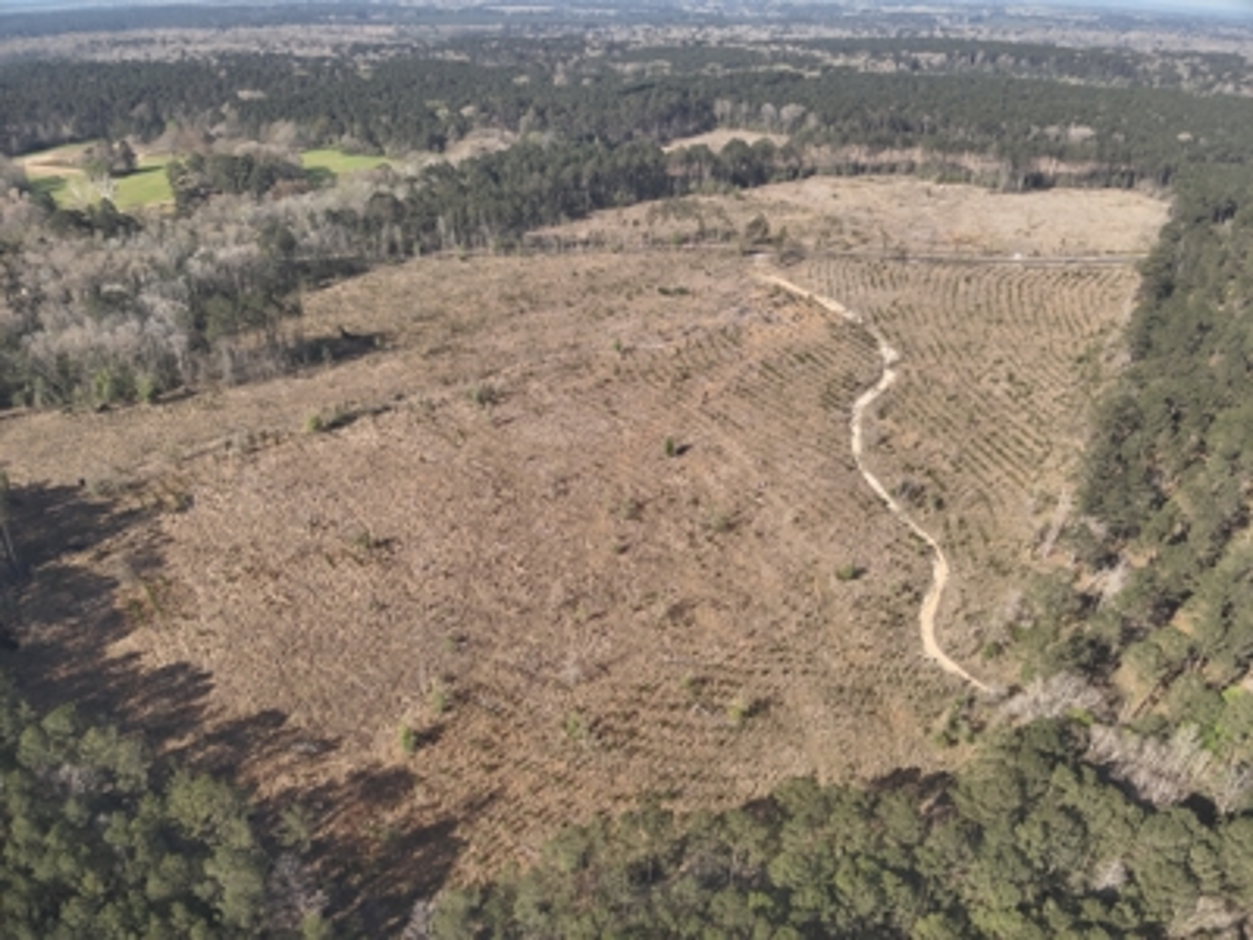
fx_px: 869
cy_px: 470
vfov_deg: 56.8
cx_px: 626
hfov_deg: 71.6
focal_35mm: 24
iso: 100
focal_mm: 4.4
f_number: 2.8
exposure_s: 1/725
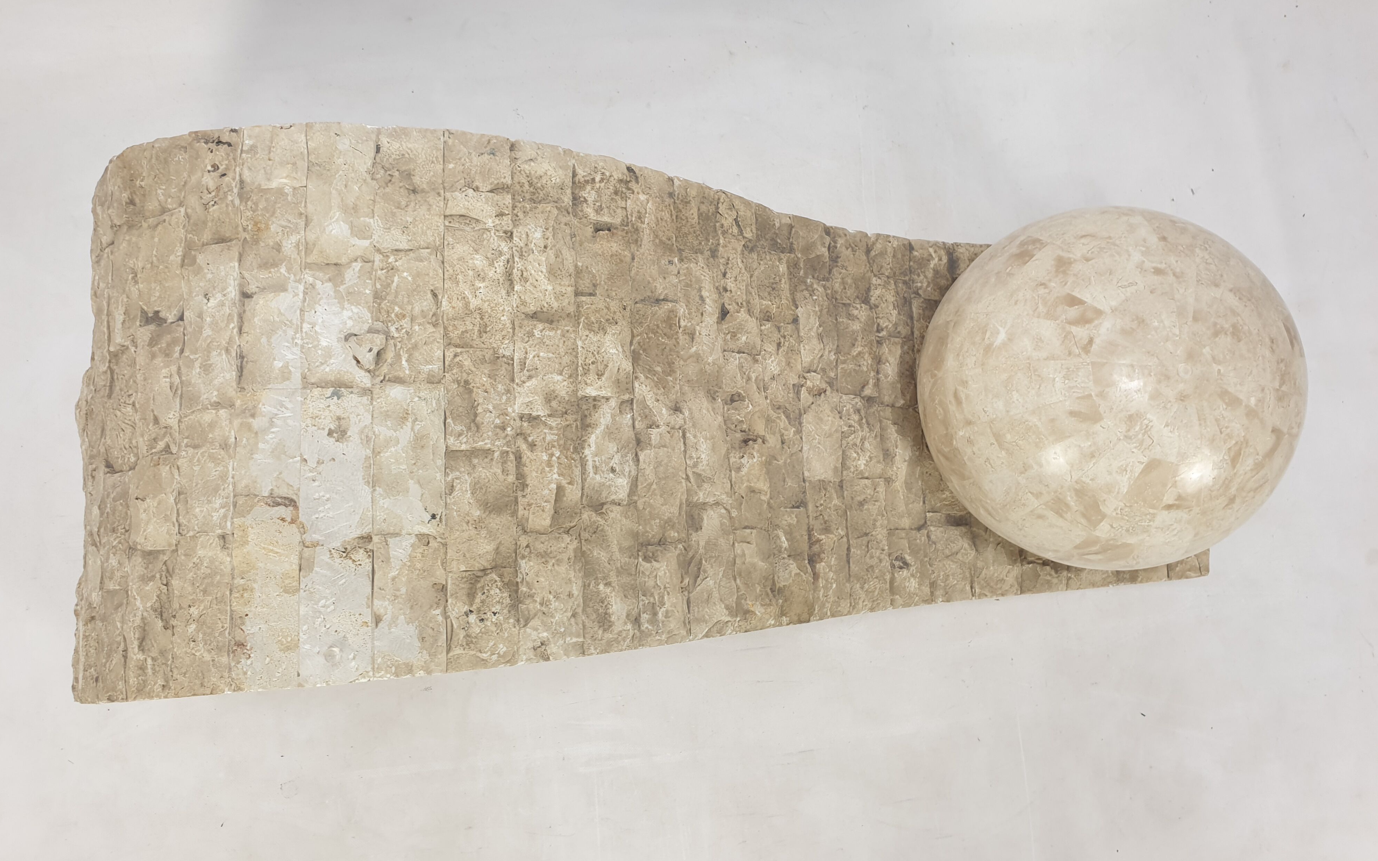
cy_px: 383
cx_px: 681
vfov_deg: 44.5
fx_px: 1051
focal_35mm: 28
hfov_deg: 66.5
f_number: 2.4
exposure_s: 1/50
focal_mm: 4.3
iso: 64
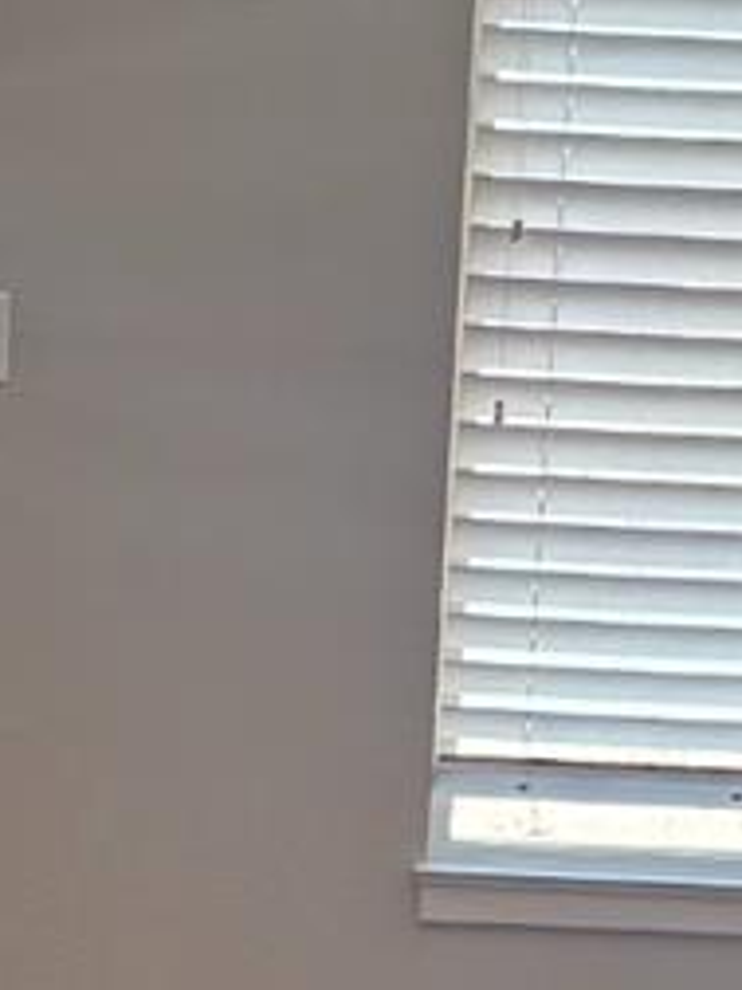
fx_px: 4087
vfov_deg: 13.5
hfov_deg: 10.4
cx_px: 190
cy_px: 1114
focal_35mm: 143
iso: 125
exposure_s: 1/121
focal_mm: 6.76
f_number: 1.78
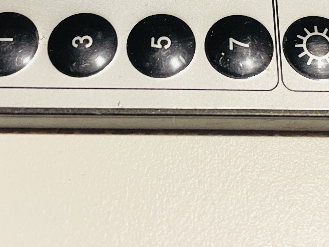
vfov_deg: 20.3
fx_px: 637
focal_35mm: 67
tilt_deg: -57.6
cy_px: -65
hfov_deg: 28.9
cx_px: 199
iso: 500
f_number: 1.6
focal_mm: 4.2
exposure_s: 1/33
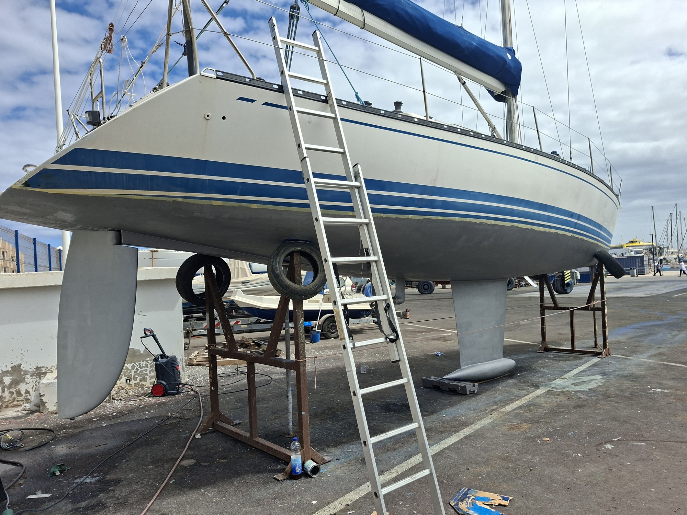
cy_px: 258
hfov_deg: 73.9
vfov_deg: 58.9
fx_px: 456
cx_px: 344
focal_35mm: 23
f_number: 1.8
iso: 50
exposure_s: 1/2604
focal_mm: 5.54
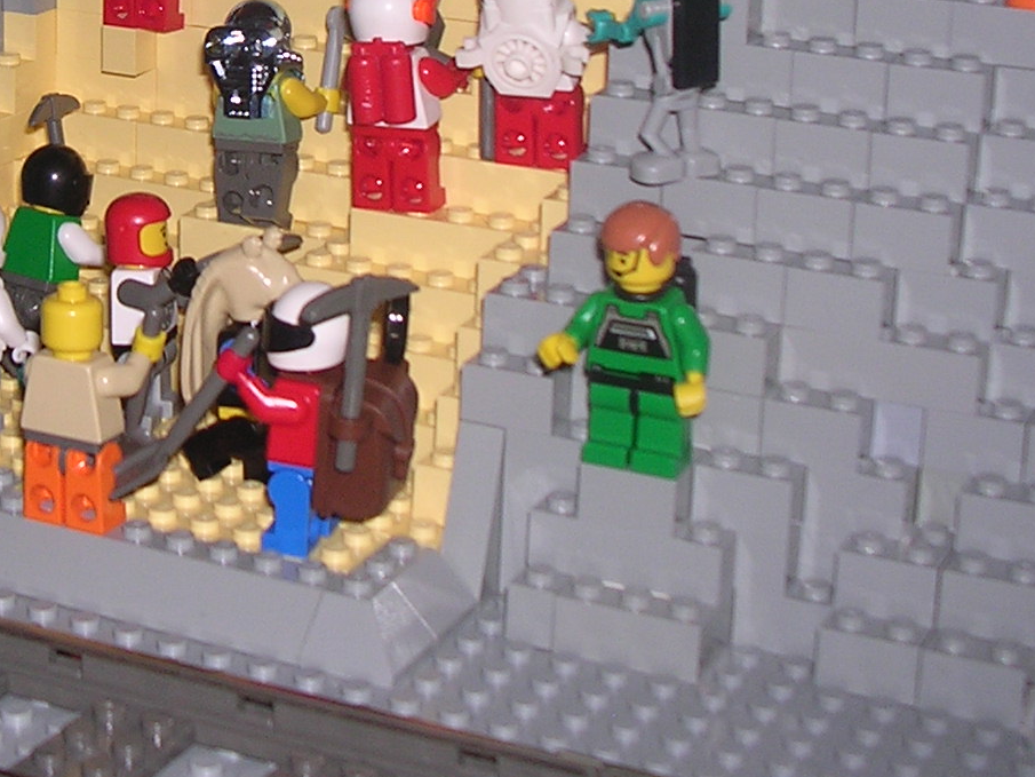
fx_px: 2572
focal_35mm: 86
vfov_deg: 16.7
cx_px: 126
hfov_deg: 22.3
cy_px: -30
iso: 100
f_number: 2.8
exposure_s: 1/60.1
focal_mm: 5.8
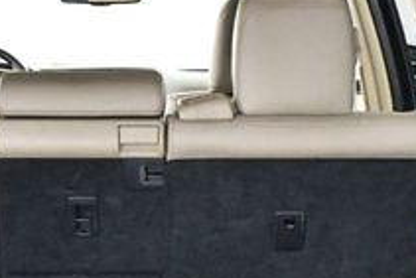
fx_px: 1260
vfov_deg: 12.3
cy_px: 317
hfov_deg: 18.6
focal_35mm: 109
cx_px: 89
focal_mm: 18
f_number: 3.5
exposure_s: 1/60
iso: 8000
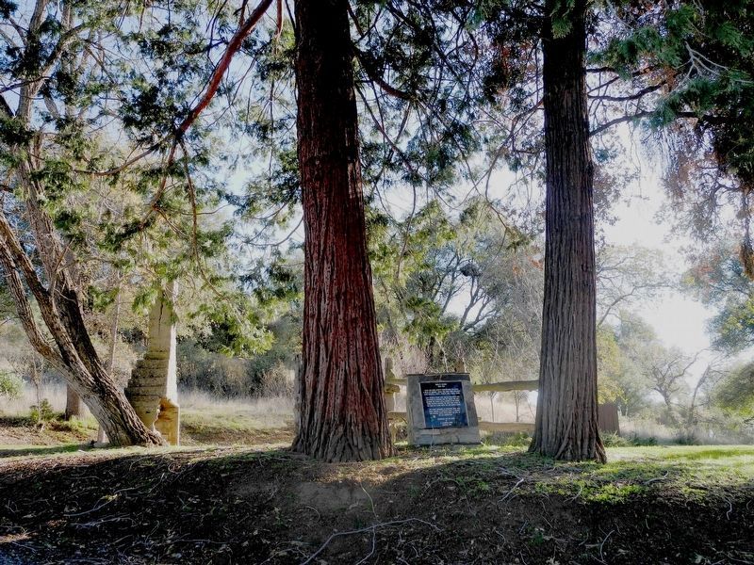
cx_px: 377
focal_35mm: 38
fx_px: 828
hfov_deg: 49.0
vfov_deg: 37.7
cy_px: 282
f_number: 3.2
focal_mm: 8.1
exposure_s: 1/320
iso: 100
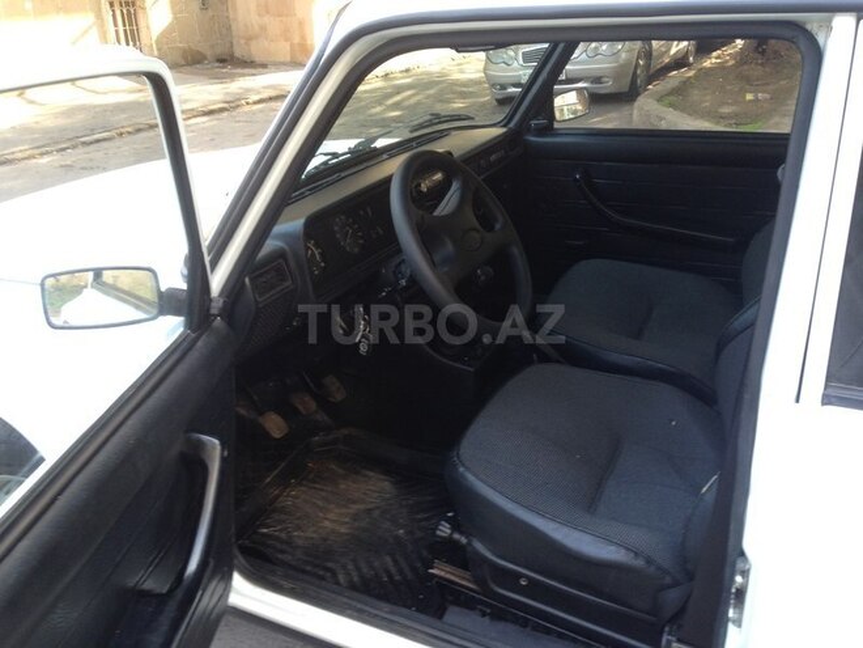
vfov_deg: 42.9
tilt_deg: -18.6
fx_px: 823
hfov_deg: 55.4
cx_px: 432
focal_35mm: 33
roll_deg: +1.8
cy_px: 324
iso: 64
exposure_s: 1/60
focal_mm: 4.12
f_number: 2.4
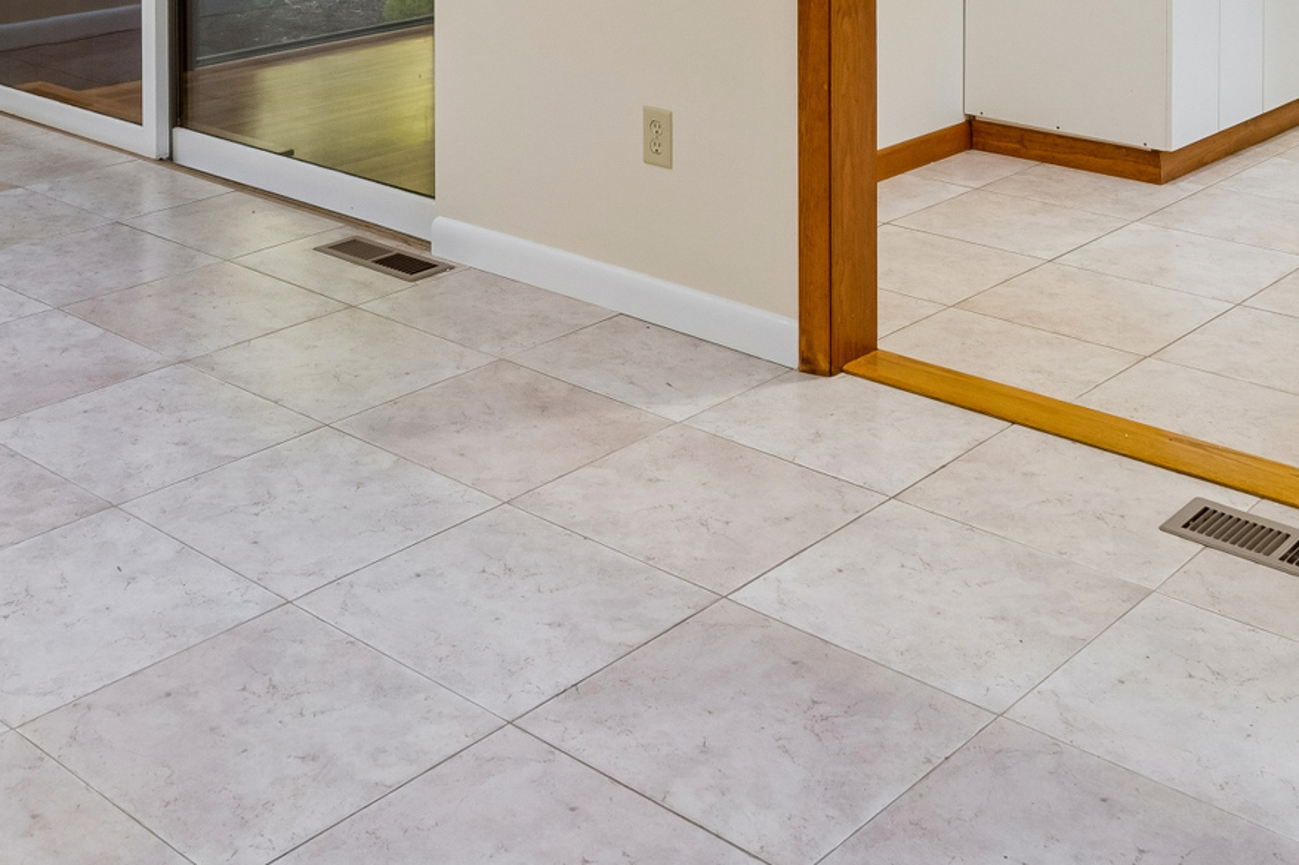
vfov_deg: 23.9
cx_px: 540
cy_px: -290
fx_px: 1768
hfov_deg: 40.2
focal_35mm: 49
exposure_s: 1/6
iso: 400
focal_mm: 14
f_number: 13
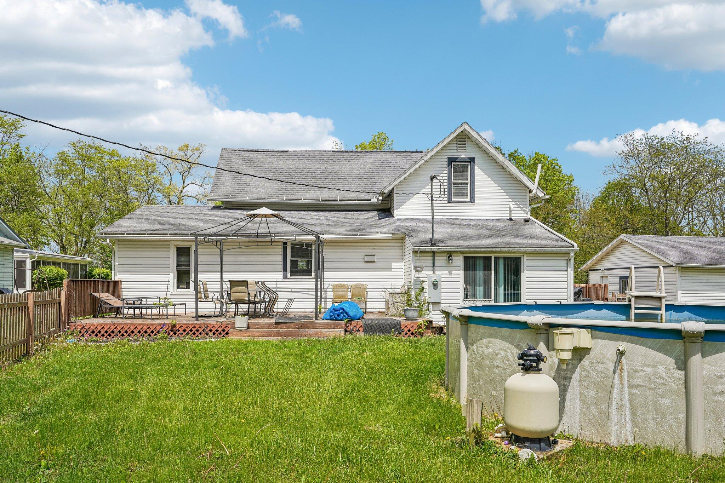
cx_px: 362
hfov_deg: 63.7
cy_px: 242
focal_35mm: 29
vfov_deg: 45.0
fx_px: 584
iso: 100
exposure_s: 1/400
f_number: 8
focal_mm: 29
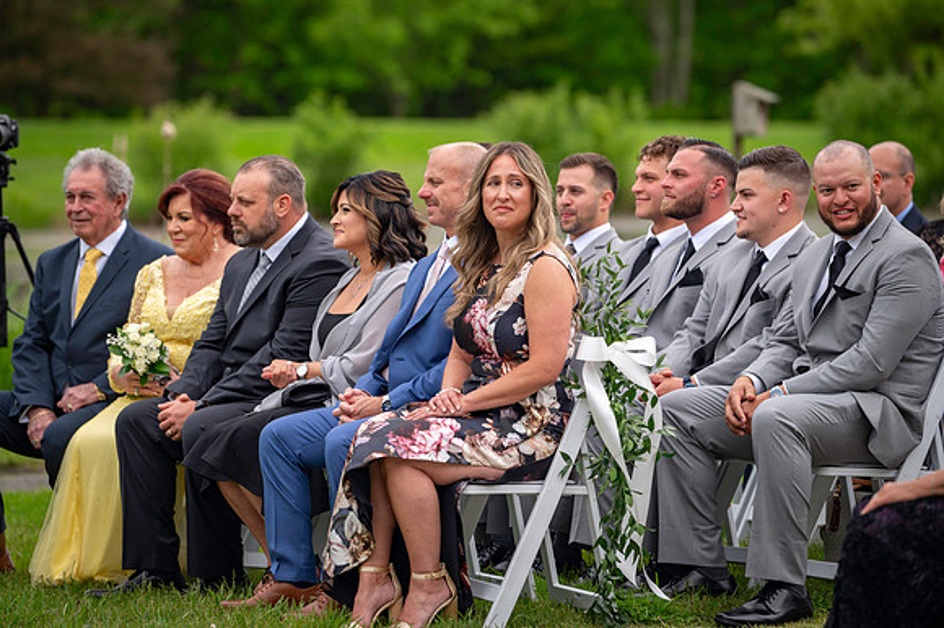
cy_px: 314
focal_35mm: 190
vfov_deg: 7.2
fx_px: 4979
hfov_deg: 10.8
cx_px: 472
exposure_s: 1/1250
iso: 400
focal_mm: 190
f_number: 4
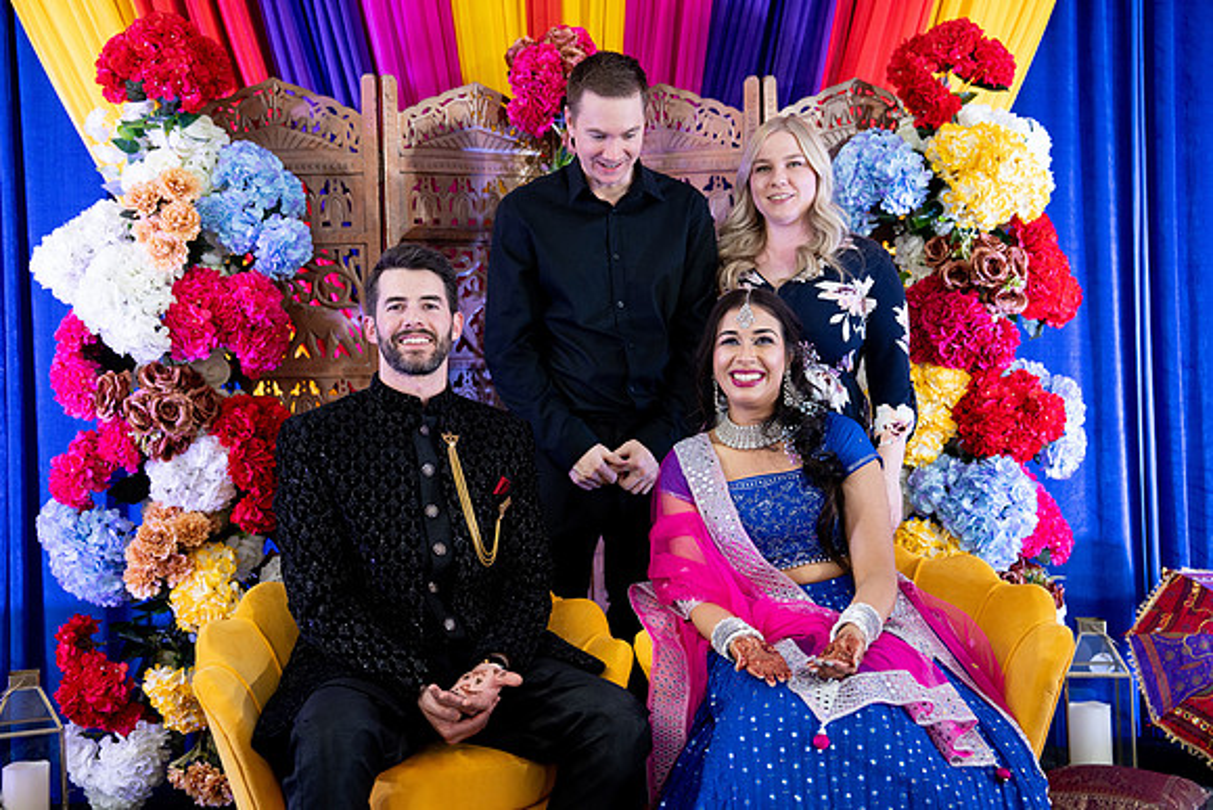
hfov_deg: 44.5
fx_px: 1483
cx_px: 606
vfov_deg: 30.5
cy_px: 405
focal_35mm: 44
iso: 1250
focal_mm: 44
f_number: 2.8
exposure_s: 1/125
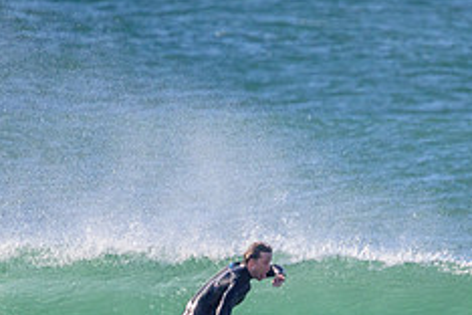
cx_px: 278
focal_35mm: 1984
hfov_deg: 1.0
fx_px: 26010
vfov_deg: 0.7
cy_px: 387
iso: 1400
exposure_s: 1/2000
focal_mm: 800
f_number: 11
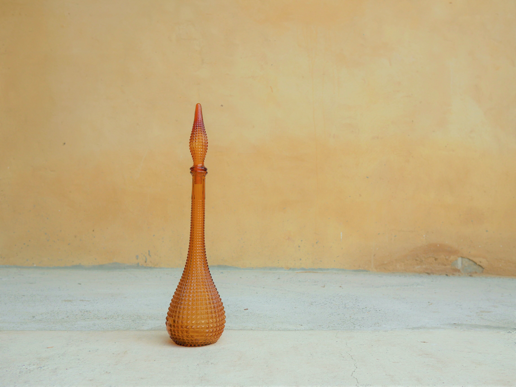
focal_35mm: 40
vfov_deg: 36.0
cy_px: 194
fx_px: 597
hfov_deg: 46.8
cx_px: 258
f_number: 3.5
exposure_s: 1/400
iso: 200
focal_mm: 20
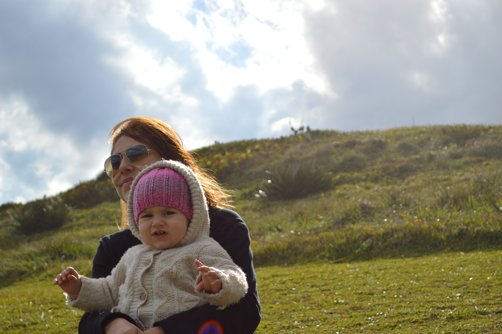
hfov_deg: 29.3
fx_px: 961
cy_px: 167
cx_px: 251
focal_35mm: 69
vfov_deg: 19.7
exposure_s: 1/2000
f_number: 7.1
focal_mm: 46
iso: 280
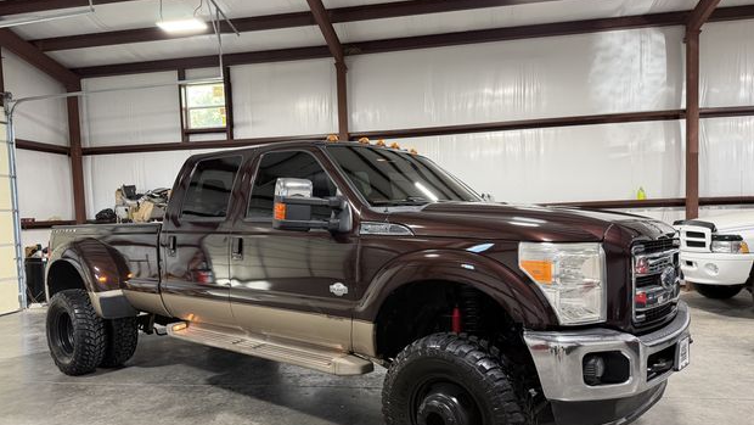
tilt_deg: -3.9
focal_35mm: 27
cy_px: 248
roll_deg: +3.5
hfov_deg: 69.8
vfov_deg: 42.8
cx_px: 368
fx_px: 540
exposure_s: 1/60
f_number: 1.78
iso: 250
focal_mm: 6.76
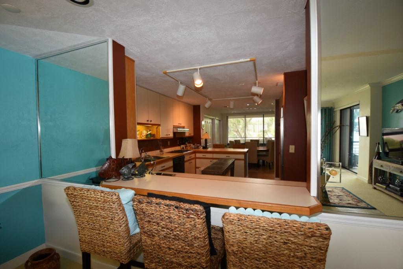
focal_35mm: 15
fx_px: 168
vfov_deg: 77.3
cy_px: 134
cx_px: 202
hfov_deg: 100.4
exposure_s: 1/60
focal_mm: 10
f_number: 4
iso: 360
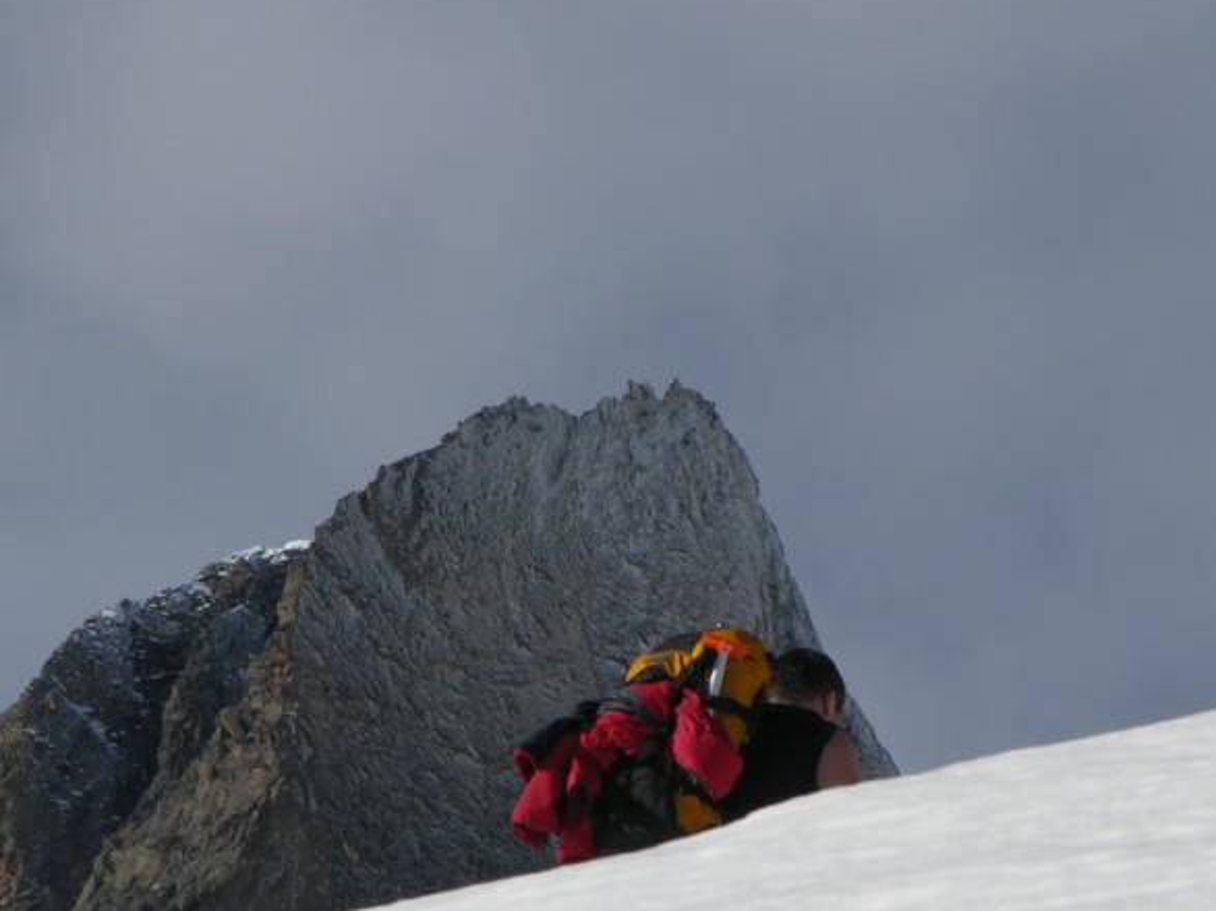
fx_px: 16542
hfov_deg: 4.2
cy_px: 681
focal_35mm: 471
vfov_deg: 3.2
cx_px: 563
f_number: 7.4
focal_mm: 67.7
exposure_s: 1/381
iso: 50
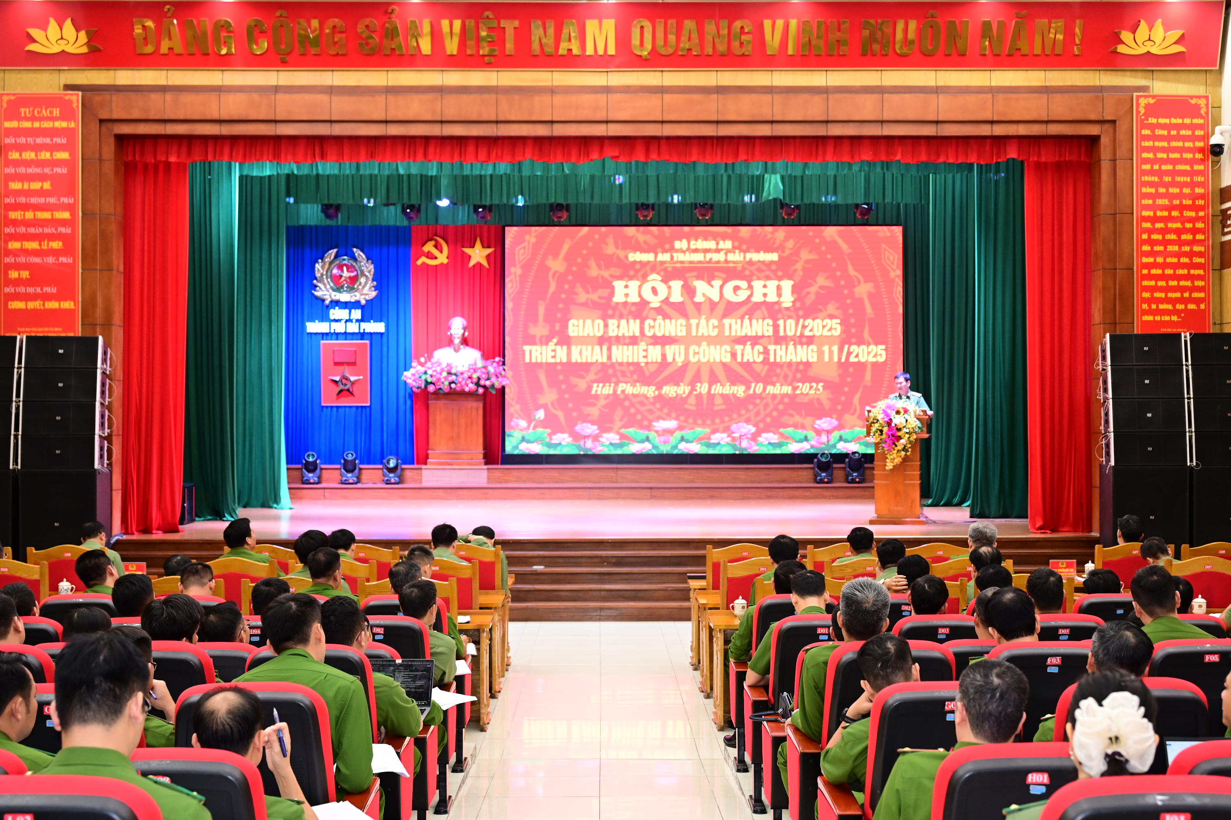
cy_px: 410
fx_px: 1436
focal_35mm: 42
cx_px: 616
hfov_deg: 46.4
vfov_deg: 31.9
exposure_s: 1/100
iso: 2000
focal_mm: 42
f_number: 4
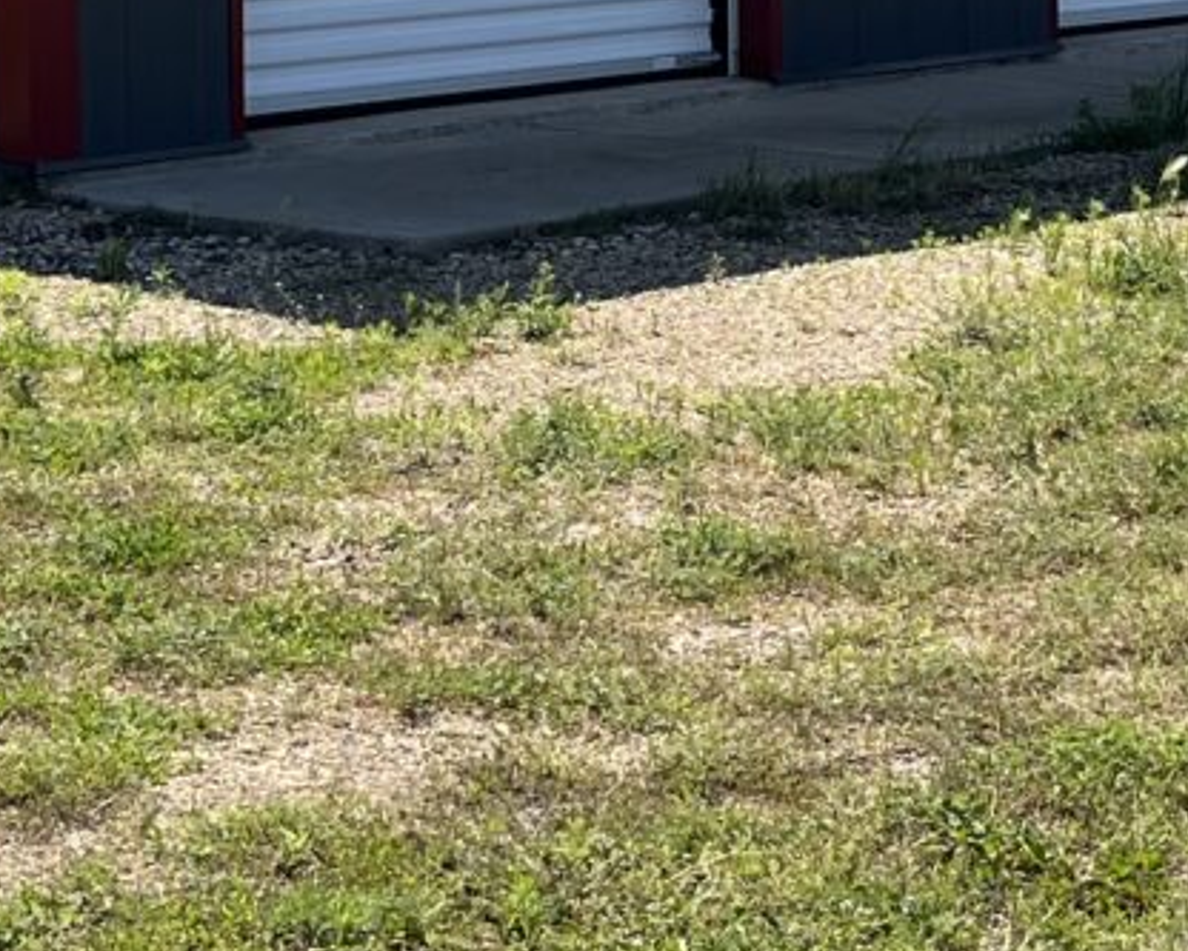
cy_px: -311
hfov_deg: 16.4
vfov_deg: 12.7
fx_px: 4115
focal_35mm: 117
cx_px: 782
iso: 50
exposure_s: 1/4854
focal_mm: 5.1
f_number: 1.6
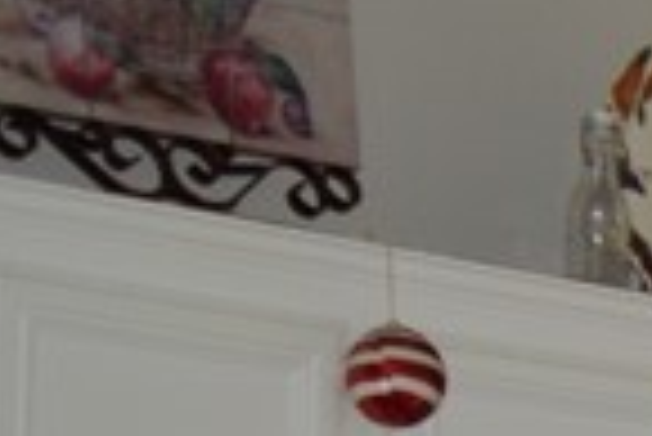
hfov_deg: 8.5
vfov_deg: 6.3
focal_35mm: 202
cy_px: 1295
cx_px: 1936
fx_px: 3662
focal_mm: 18
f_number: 3.5
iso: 100
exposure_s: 1/200
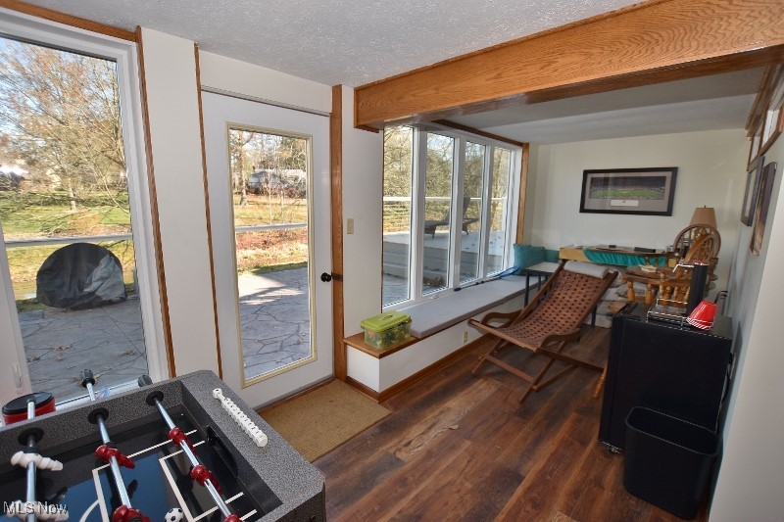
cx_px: 392
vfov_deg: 77.3
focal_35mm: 15
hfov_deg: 100.4
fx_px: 327
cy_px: 261
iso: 100
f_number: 3.5
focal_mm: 10
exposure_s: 1/200
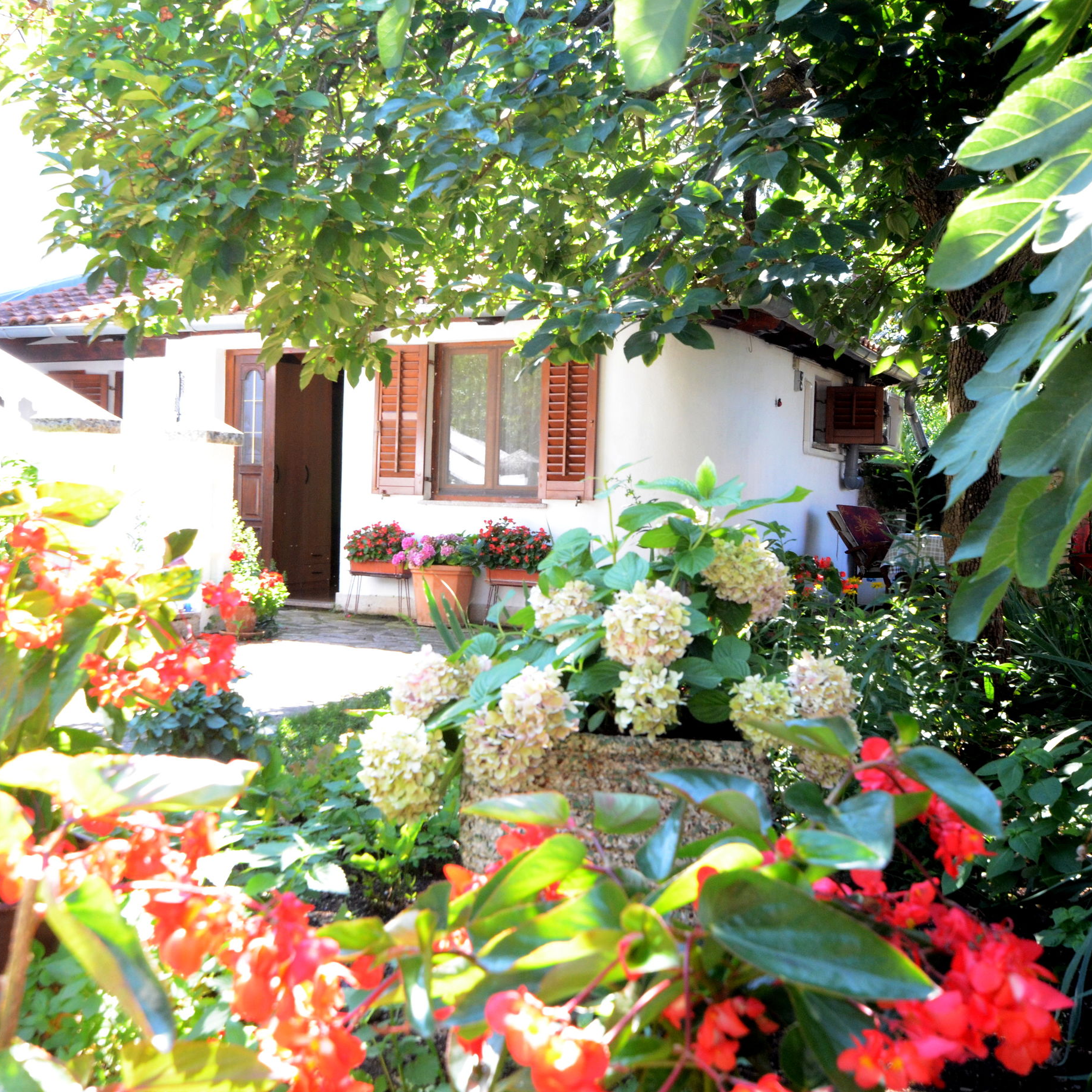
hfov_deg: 42.7
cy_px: 545
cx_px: 458
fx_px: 1392
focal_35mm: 39
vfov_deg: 42.8
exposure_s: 1/200
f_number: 6.3
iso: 1250
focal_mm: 20
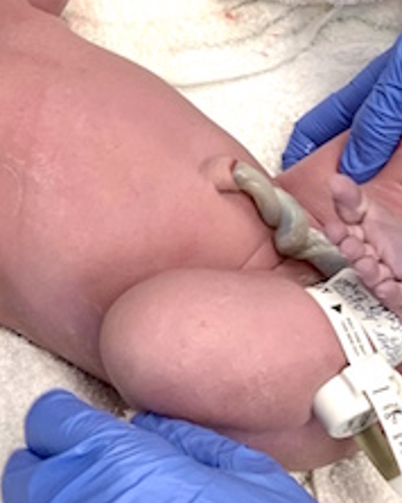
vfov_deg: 19.3
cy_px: -169
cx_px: -158
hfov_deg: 15.8
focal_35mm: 91
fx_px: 1355
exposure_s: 1/130
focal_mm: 4.25
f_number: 1.8
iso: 40
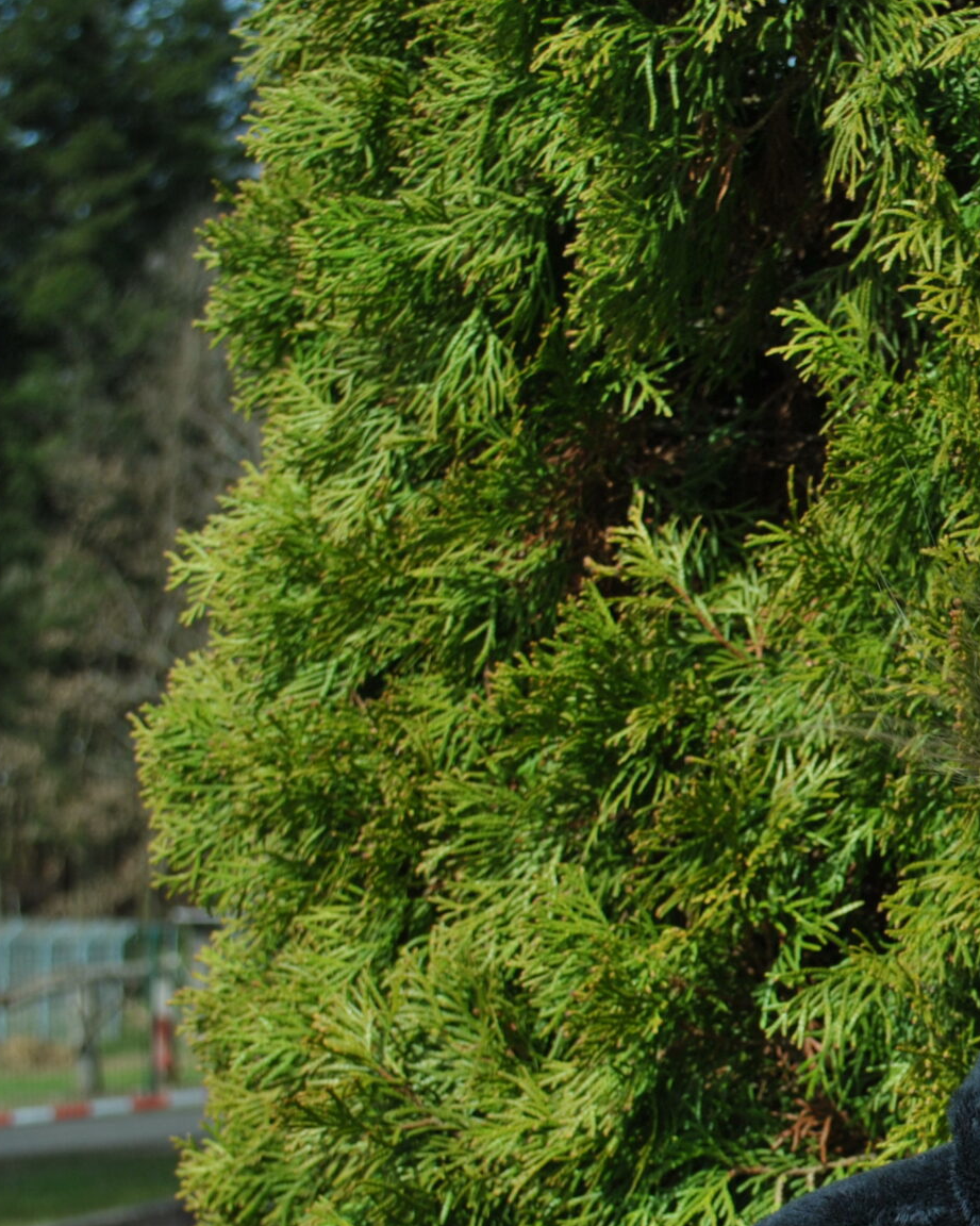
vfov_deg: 20.3
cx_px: 1281
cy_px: 829
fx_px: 3409
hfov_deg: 15.5
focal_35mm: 94
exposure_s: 1/640
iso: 100
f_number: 4.5
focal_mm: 30
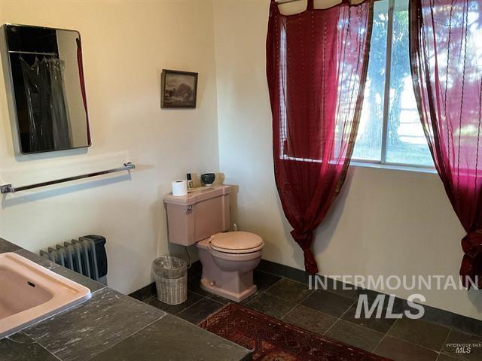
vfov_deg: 48.2
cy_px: 180
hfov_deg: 61.7
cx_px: 241
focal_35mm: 29
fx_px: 404
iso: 320
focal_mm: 3
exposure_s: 1/40
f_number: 1.8
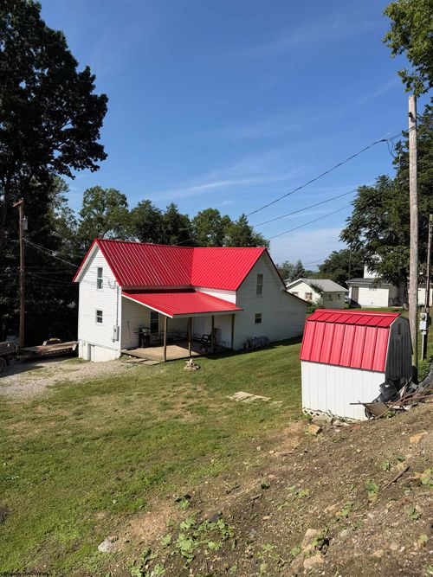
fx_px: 400
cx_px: 216
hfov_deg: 56.8
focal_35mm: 24
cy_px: 288
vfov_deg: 71.6
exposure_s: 1/4673
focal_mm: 6.76
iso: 80
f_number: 1.78
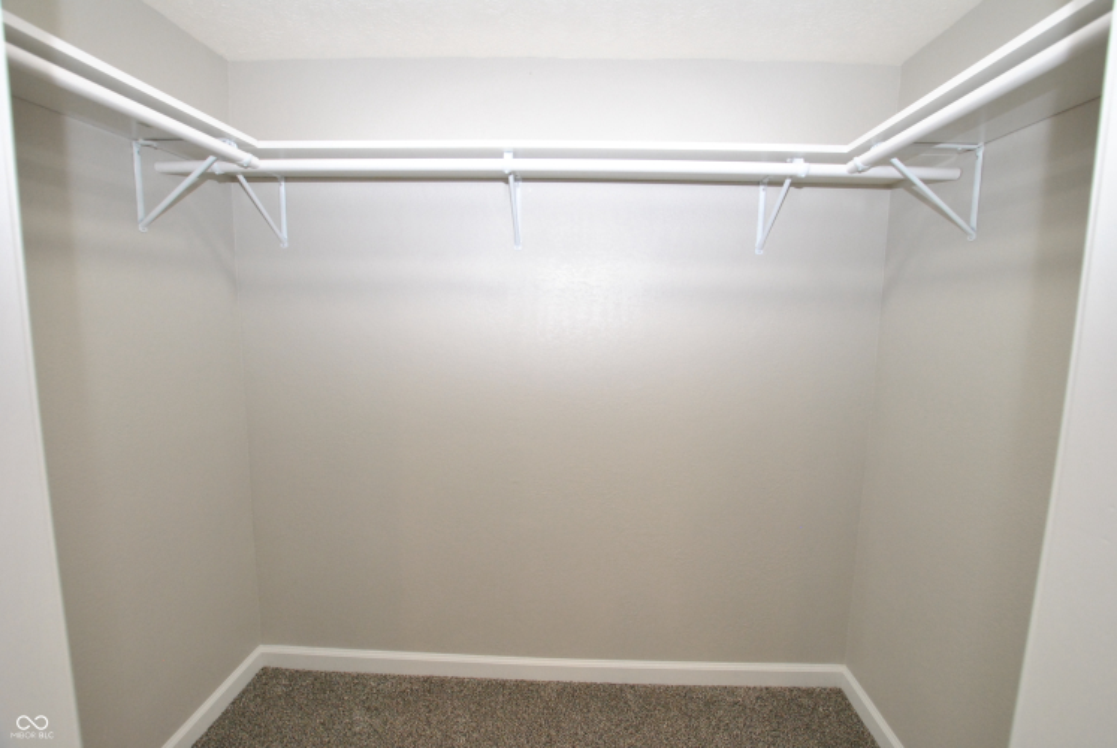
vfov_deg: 77.5
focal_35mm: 15
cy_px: 374
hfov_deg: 100.3
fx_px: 466
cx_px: 558
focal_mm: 10
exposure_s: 1/60
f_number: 7.1
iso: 800
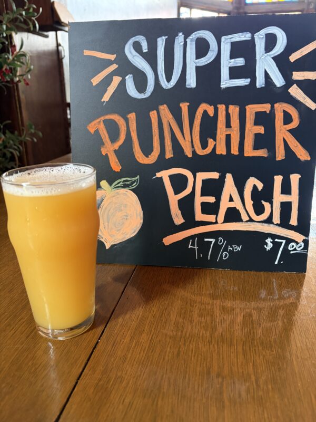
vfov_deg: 67.3
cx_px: 158
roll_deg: +1.4
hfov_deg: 53.1
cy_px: 211
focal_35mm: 26
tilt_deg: -19.5
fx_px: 316
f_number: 1.6
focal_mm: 5.96
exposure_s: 1/60
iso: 320
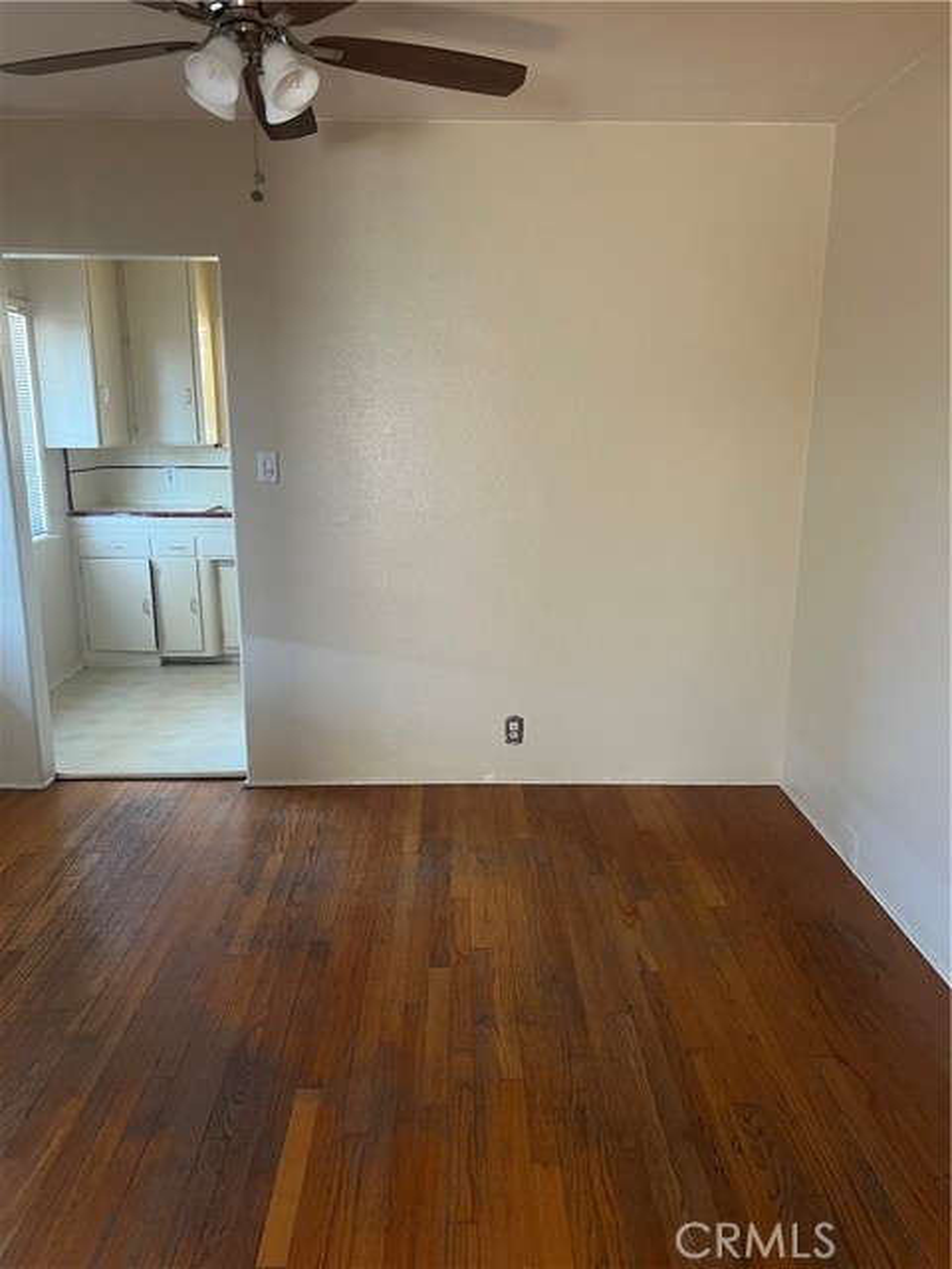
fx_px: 953
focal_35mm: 26
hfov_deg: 53.1
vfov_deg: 67.3
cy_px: 634
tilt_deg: -12.8
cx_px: 476
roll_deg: -0.9
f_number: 1.5
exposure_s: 1/60
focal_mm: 5.7
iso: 200
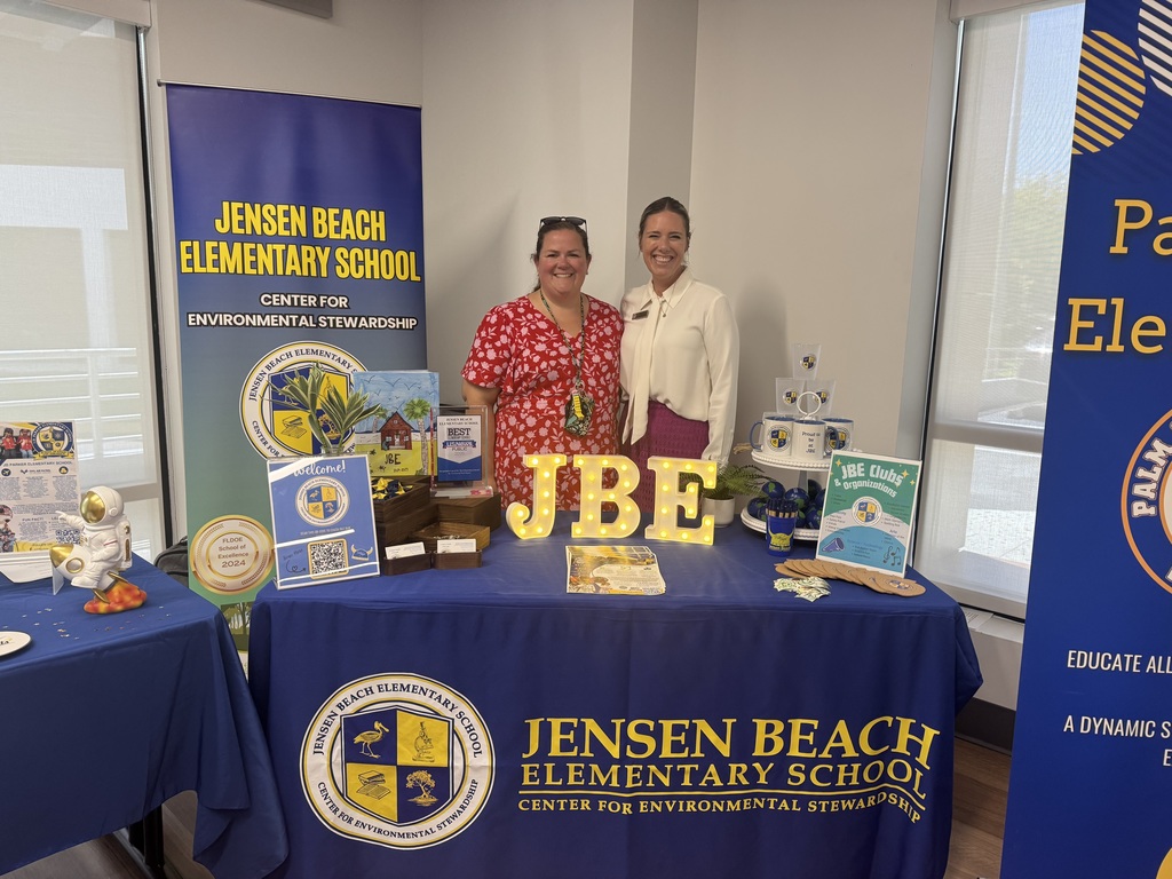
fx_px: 813
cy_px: 440
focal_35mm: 24
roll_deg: -1.2
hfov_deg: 71.6
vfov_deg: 56.8
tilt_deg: -9.8
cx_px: 586
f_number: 1.78
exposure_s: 1/121
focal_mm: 6.76
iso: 200
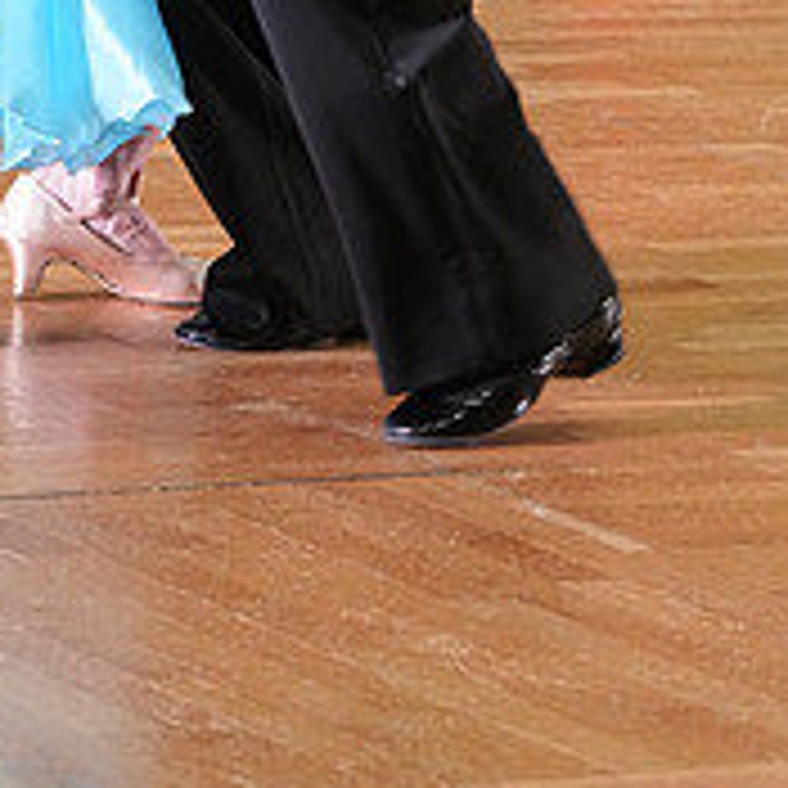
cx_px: 155
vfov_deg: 4.8
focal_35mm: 363
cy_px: -396
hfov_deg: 4.8
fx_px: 9349
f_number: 6.3
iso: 4000
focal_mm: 129
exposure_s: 1/200
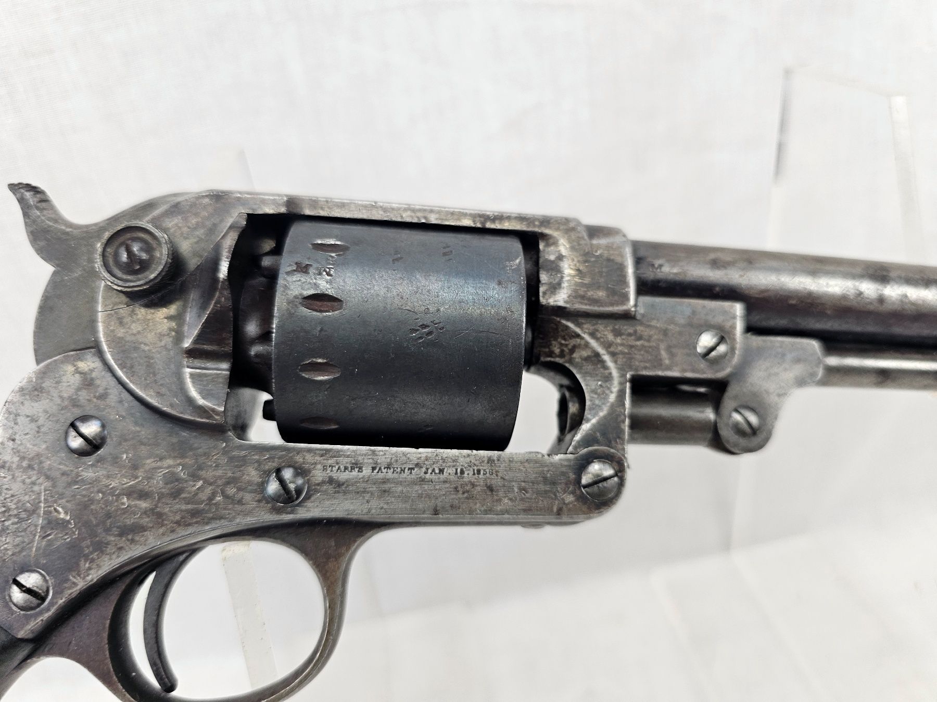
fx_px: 623
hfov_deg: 73.9
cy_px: 351
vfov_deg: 58.9
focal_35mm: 23
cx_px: 468
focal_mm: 6.3
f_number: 1.7
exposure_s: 1/100
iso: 80
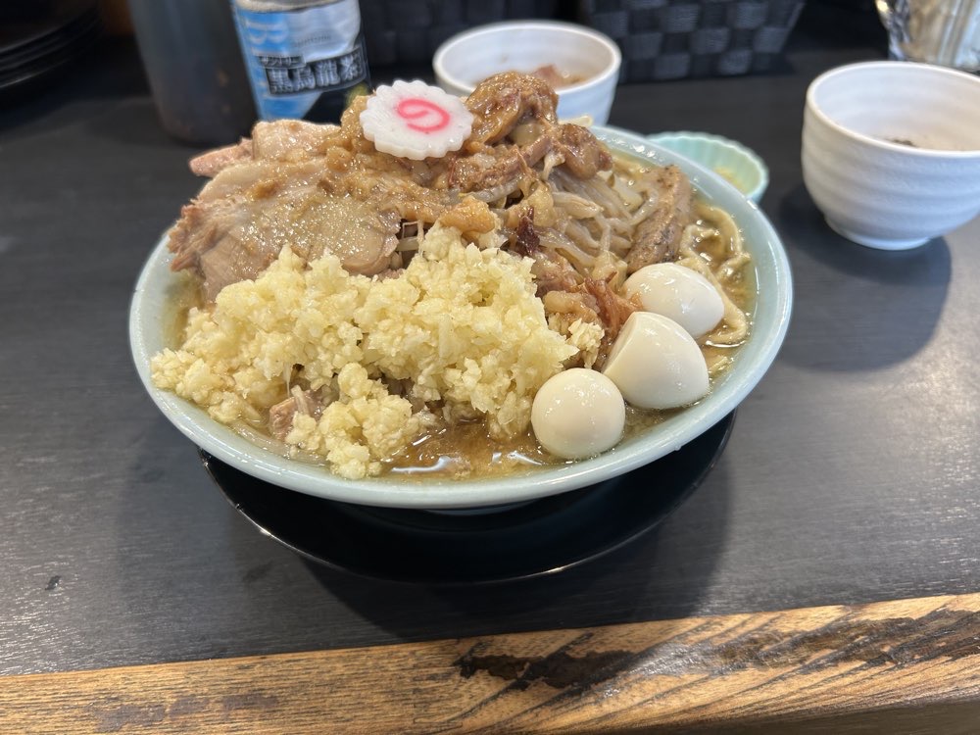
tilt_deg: -43.1
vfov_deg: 53.1
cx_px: 490
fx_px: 736
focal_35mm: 26
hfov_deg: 67.3
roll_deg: +3.5
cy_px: 368
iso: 100
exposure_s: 1/100
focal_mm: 5.7
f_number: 1.5
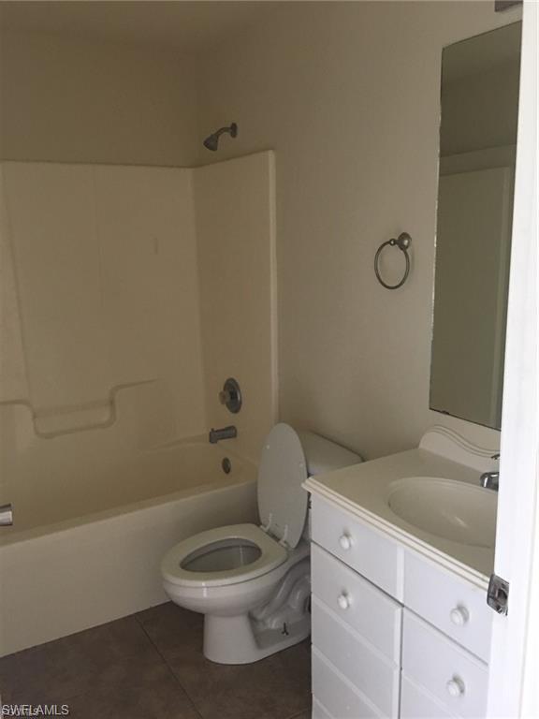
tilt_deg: -10.6
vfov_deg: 61.7
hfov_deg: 48.2
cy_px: 360
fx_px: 602
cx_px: 270
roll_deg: +1.0
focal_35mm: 29
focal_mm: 4.15
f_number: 2.2
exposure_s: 1/4
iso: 50
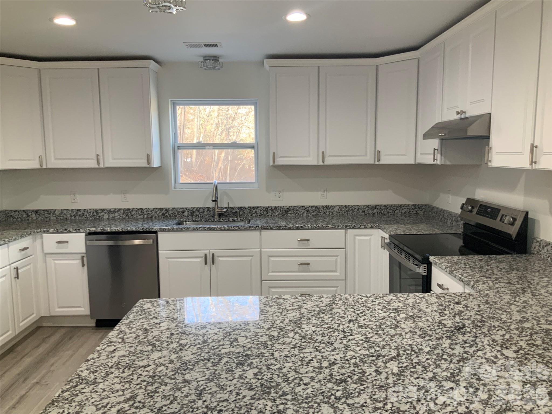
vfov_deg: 48.2
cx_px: 276
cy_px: 207
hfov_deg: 61.7
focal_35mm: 29
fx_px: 462
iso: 64
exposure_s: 1/60
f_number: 1.8
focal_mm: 3
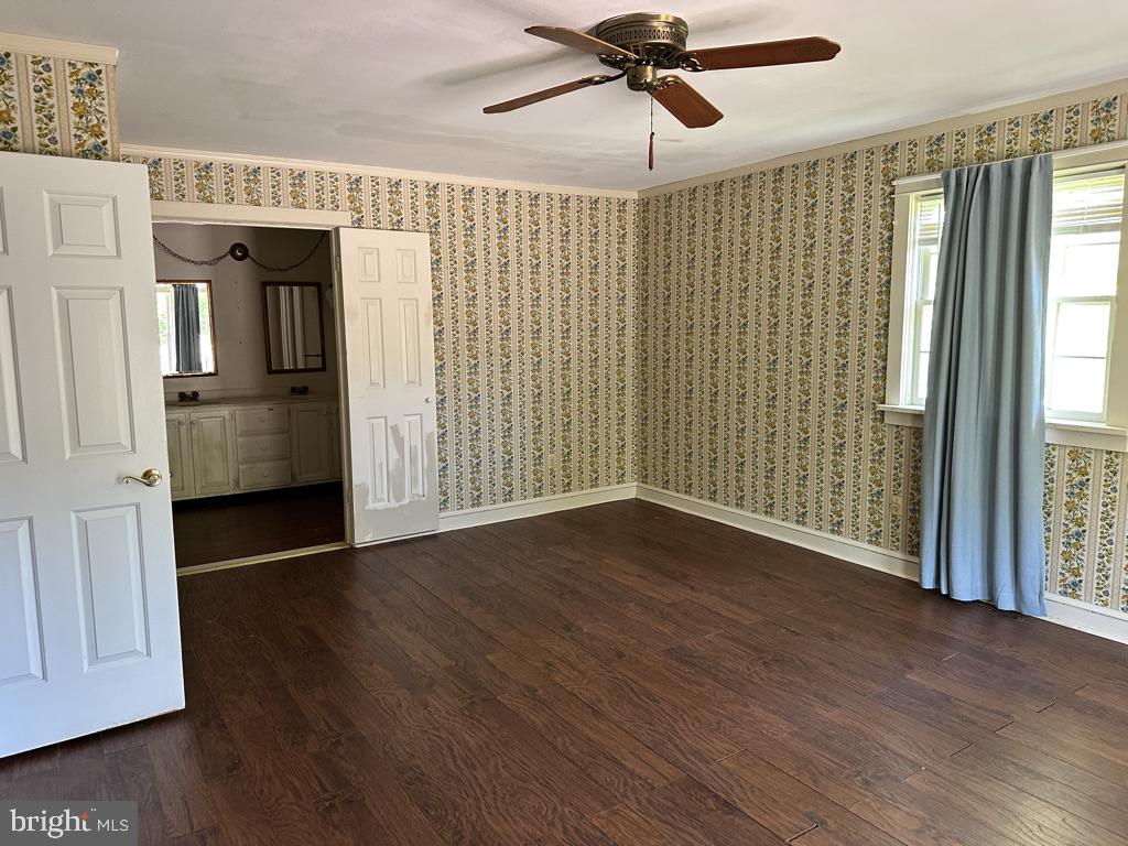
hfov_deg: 71.6
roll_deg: -0.5
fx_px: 782
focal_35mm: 24
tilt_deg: -6.0
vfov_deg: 56.8
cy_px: 423
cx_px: 564
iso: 320
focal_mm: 6.86
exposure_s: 1/60
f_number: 1.78
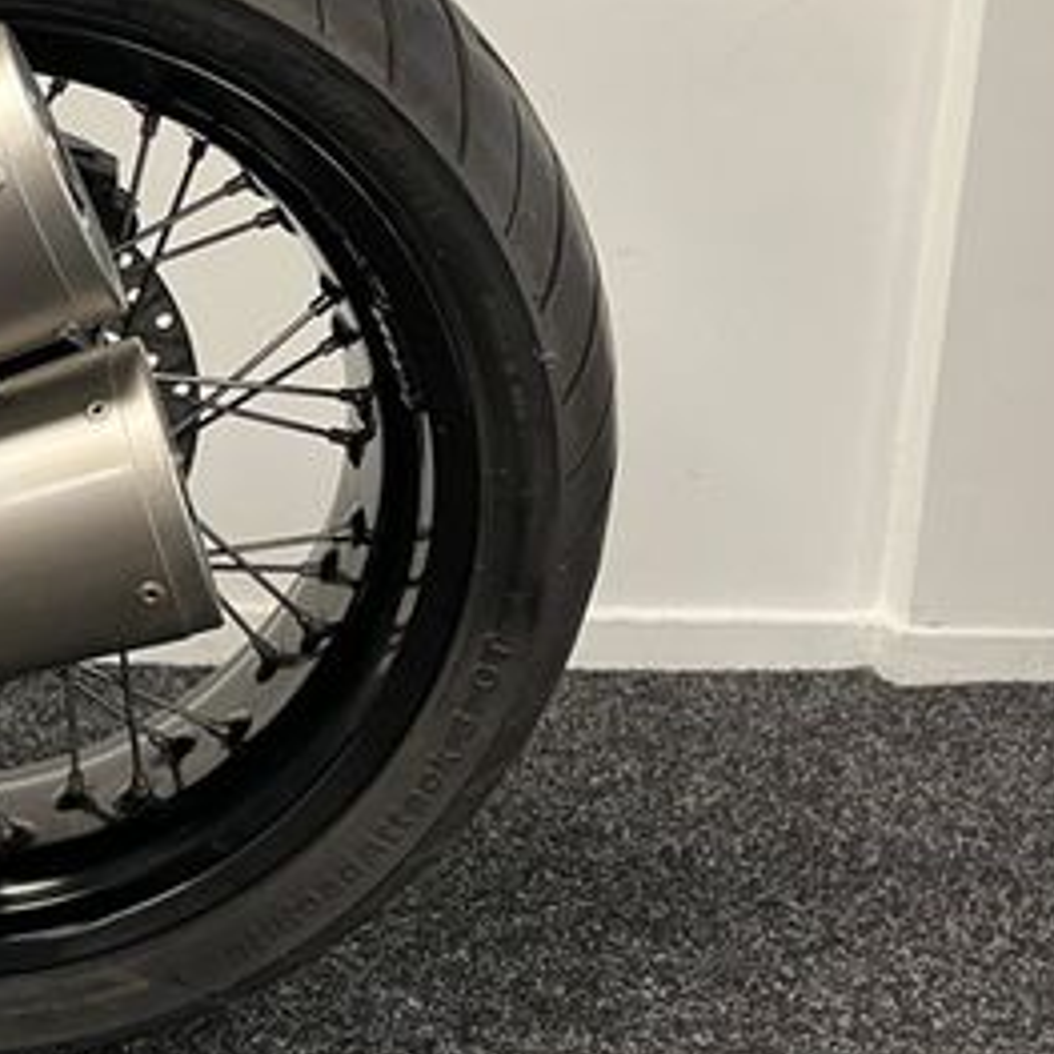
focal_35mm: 56
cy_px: 341
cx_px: -44
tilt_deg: -10.4
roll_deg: -1.5
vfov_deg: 30.3
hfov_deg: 28.3
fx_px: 1929
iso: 160
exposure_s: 1/50
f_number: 1.6
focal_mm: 5.1
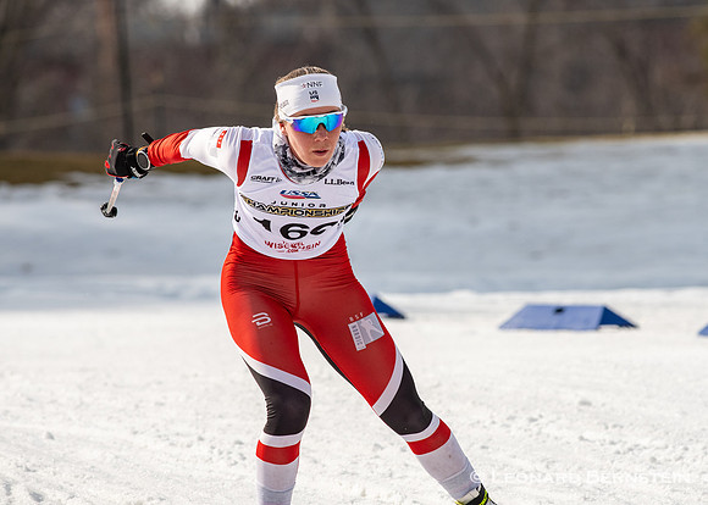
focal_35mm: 472
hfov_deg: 4.3
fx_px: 9480
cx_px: 379
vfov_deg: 3.1
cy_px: 252
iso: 400
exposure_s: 1/2000
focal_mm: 300
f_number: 7.1
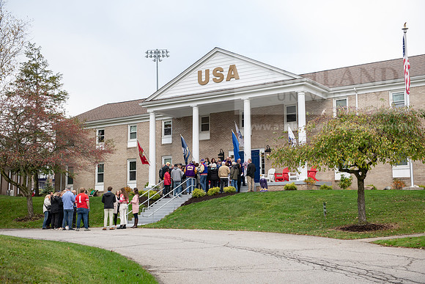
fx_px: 614
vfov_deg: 26.0
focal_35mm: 52
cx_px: 212
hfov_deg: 38.2
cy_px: 142
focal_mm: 52
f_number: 4
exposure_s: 1/250
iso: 250
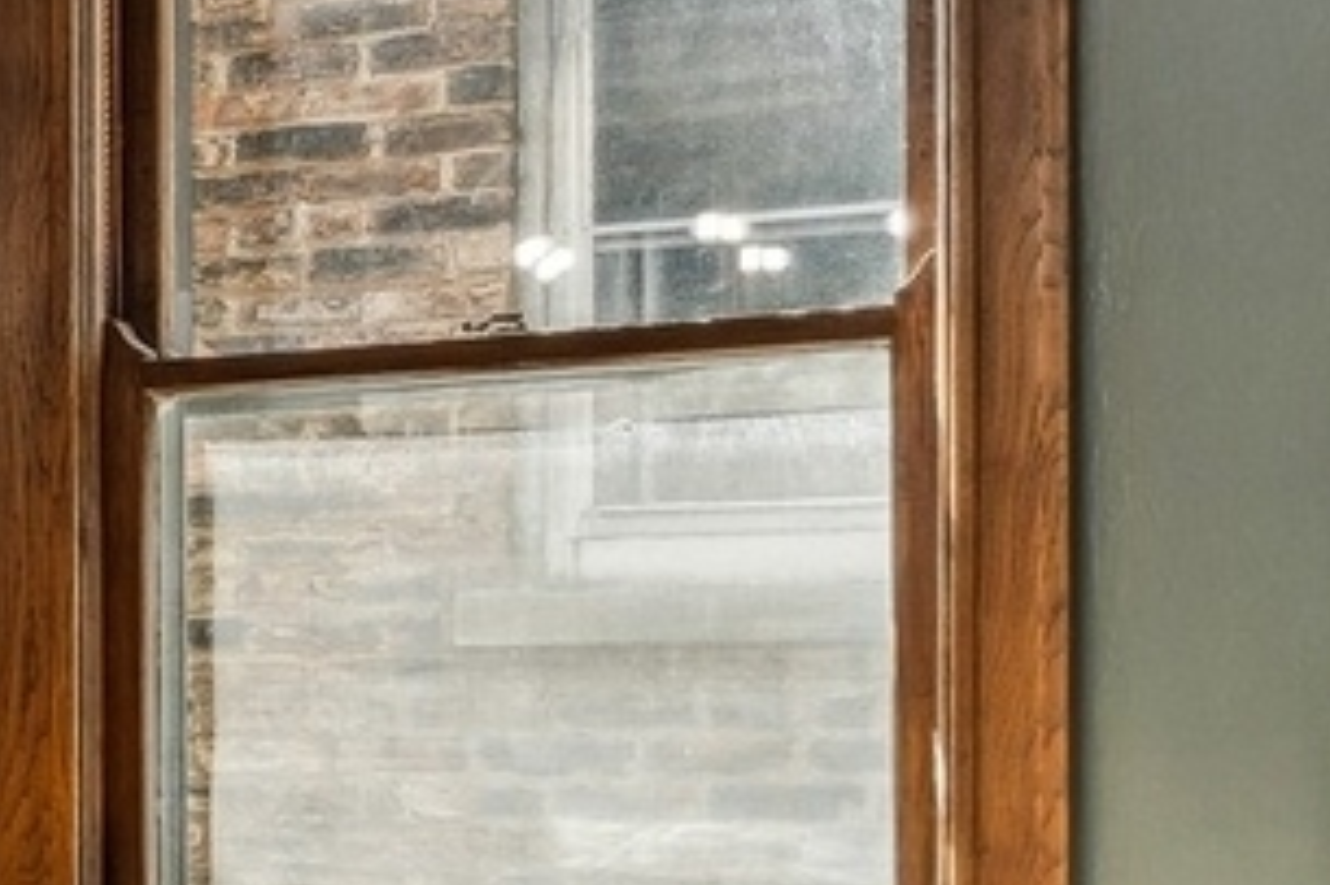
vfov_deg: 16.0
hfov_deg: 13.9
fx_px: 3138
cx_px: -2067
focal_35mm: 85
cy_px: 698
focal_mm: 16
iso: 320
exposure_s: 1/30
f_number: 8
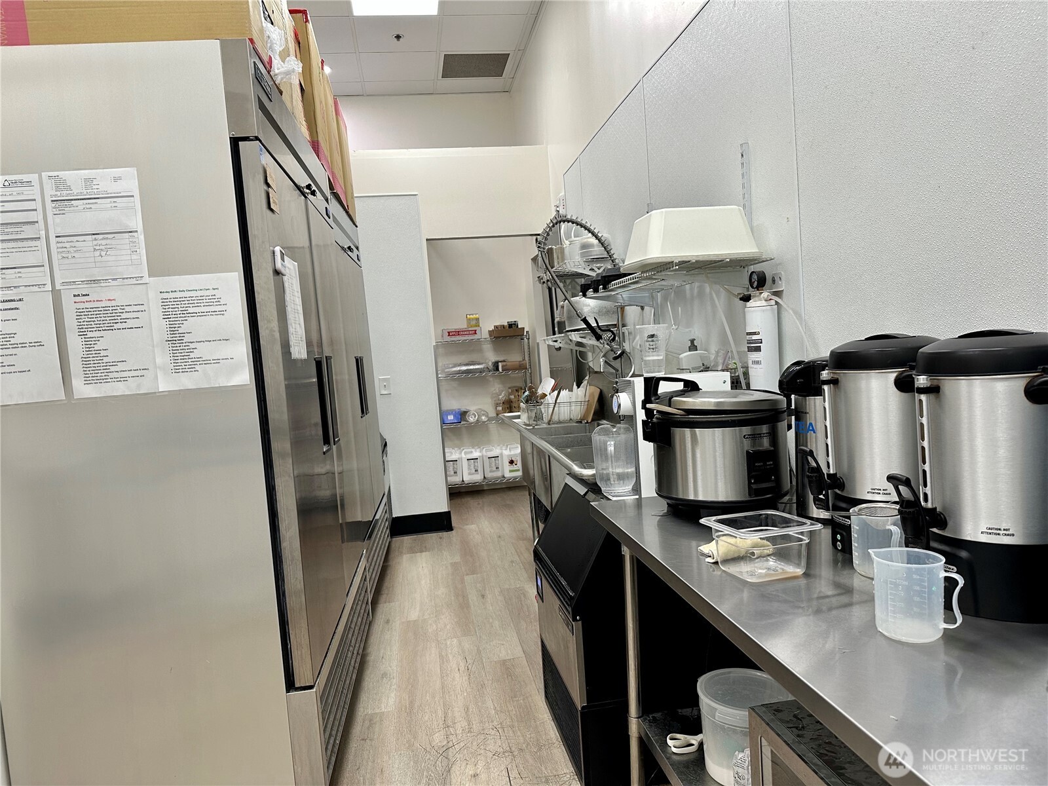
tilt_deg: -3.0
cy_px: 393
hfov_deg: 71.6
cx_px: 524
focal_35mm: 24
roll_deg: +3.9
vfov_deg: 56.8
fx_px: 727
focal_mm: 6.86
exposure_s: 1/120
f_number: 1.78
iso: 125
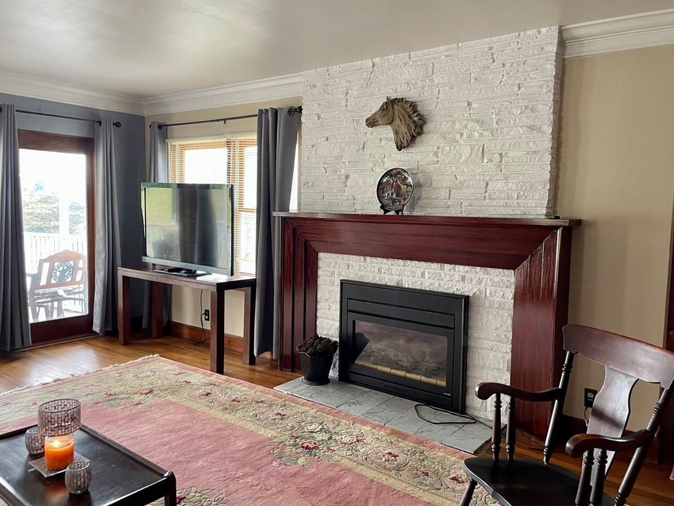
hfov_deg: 65.3
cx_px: 340
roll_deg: -1.3
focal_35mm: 27
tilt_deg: -4.6
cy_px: 250
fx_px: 526
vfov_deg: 51.4
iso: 200
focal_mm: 4.2
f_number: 1.6
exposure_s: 1/60
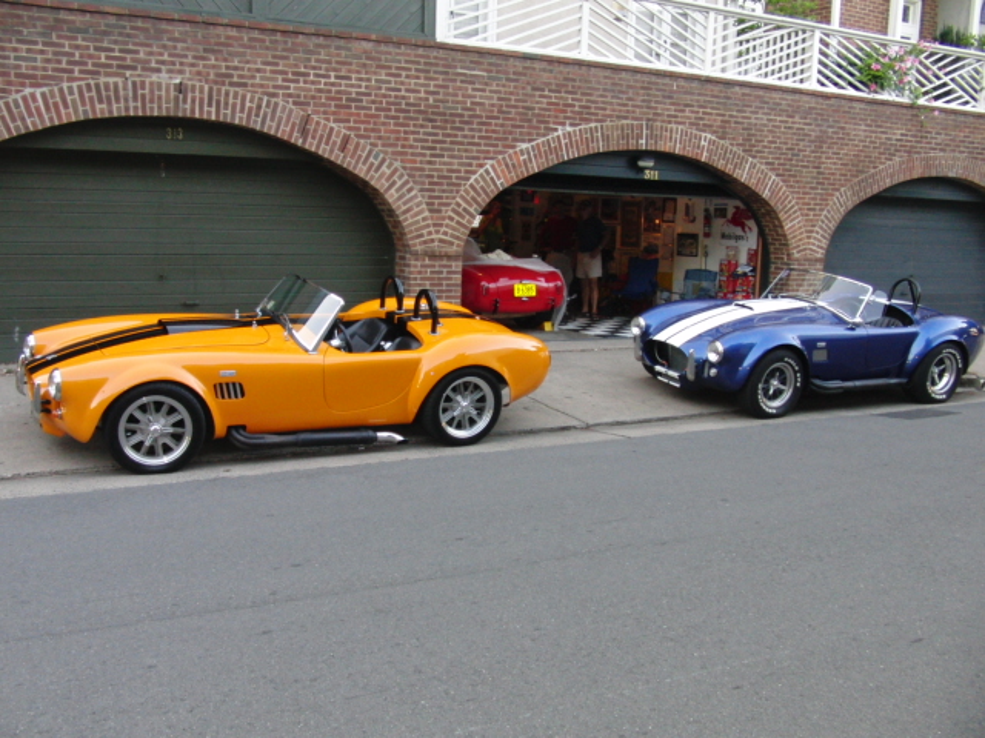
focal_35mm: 37
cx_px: 492
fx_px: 1053
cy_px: 369
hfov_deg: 50.1
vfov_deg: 38.7
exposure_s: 1/80
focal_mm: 6.42
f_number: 3.6
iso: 320
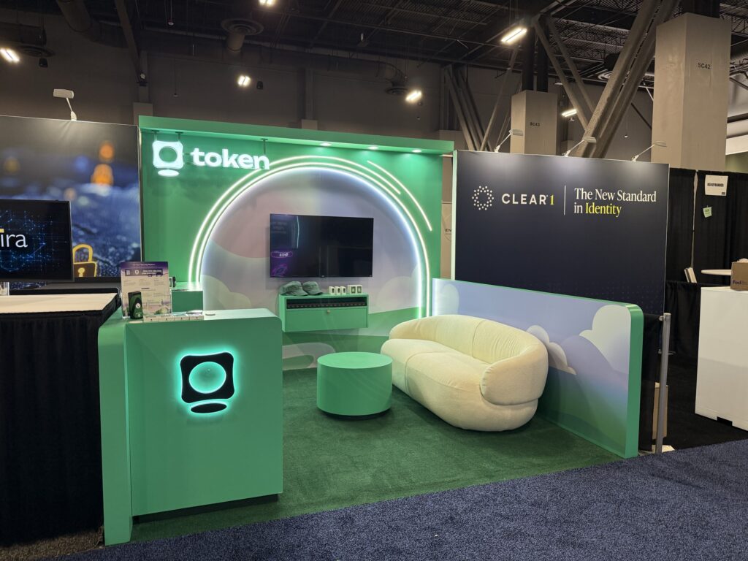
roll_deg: -0.8
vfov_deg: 56.8
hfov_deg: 71.6
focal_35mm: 24
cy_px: 280
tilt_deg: -3.8
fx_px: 519
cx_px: 374
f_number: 1.78
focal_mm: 6.76
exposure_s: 1/129
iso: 200
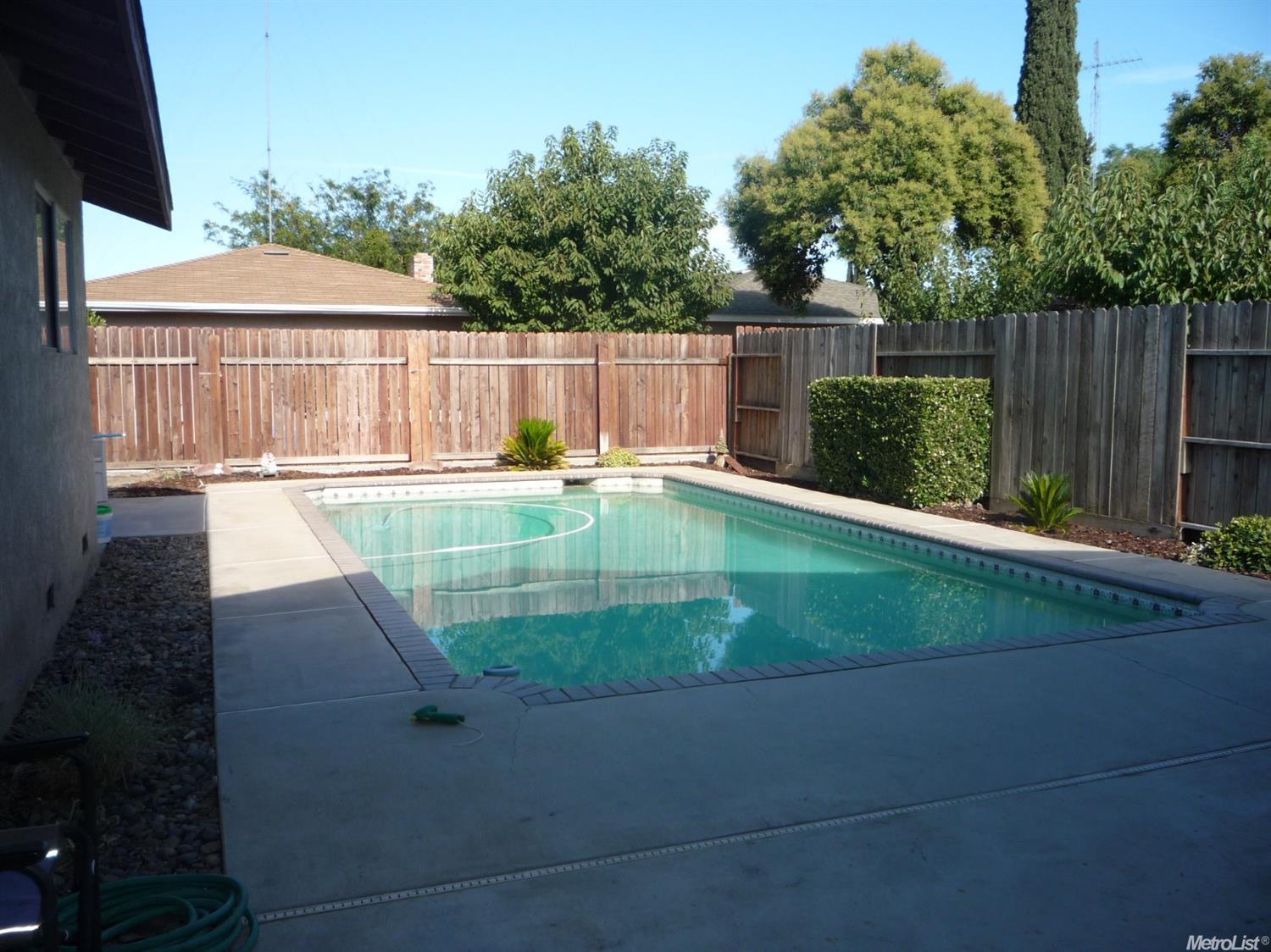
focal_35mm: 30
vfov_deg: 46.8
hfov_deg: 60.0
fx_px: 1101
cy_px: 476
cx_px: 636
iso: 100
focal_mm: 5.2
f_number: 4
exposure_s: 1/320
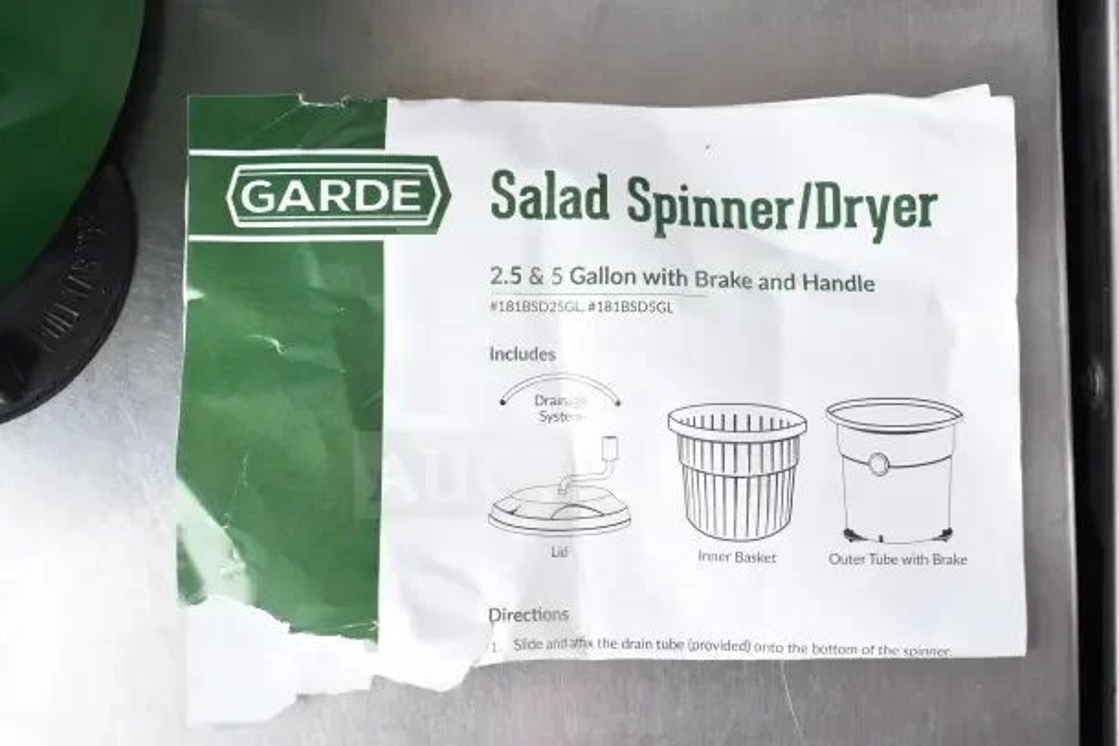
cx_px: 560
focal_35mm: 36
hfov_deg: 53.1
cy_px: 373
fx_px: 1119
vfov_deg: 36.9
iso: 200
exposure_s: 1/100
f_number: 5
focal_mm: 24
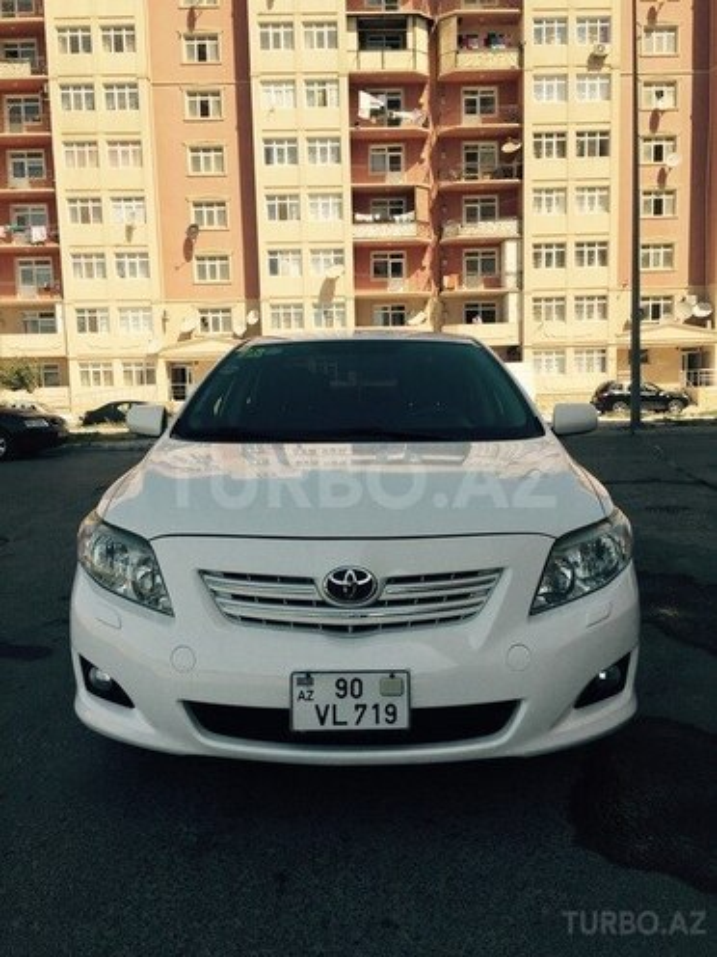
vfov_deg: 61.7
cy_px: 478
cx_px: 358
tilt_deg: -8.0
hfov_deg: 48.2
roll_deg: +0.9
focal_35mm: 29
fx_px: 801
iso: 32
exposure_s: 1/3049
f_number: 2.2
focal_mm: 4.15
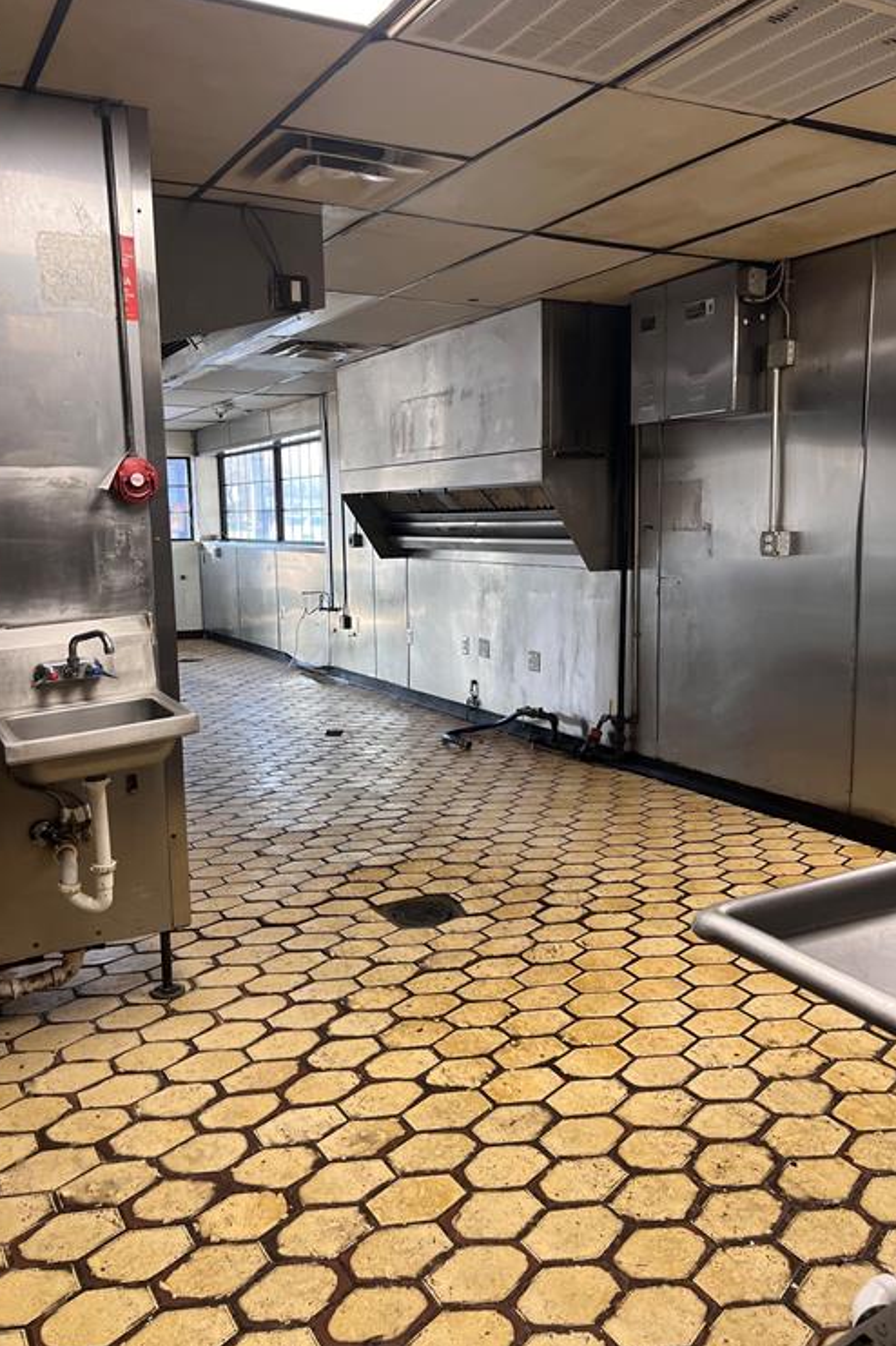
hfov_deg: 46.3
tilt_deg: -7.7
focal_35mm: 28
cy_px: 662
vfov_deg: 65.5
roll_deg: +2.8
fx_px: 1046
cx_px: 406
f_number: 1.5
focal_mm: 5.7
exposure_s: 1/120
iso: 125
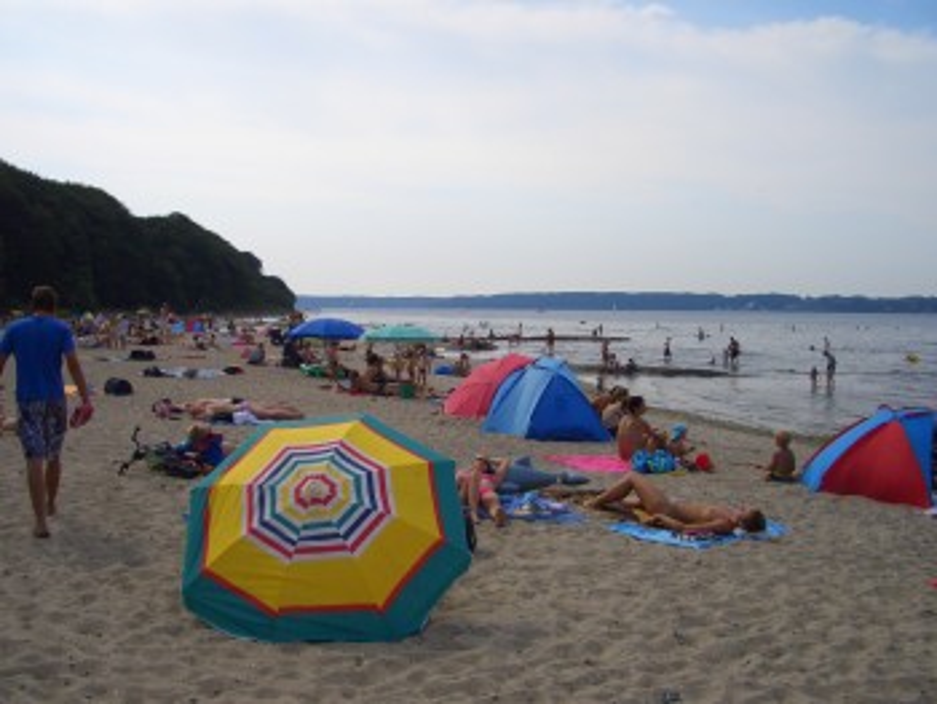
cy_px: 352
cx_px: 468
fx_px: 948
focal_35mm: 35
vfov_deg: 40.7
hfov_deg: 52.6
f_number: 4.3
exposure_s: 1/640
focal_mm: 5.8
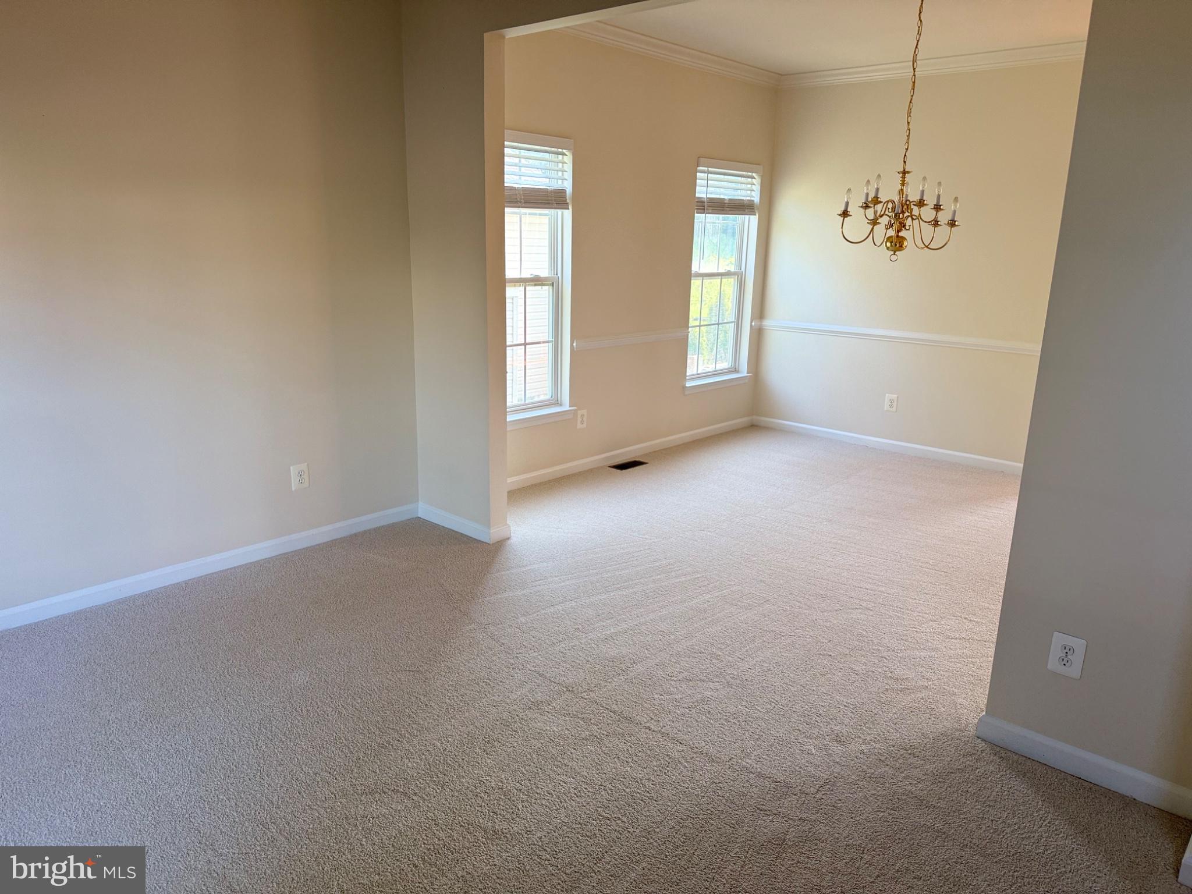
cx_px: 596
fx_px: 826
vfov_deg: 56.8
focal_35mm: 24
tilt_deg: -12.4
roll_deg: -1.1
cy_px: 447
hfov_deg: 71.6
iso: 100
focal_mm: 6.76
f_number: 1.78
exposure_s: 1/214
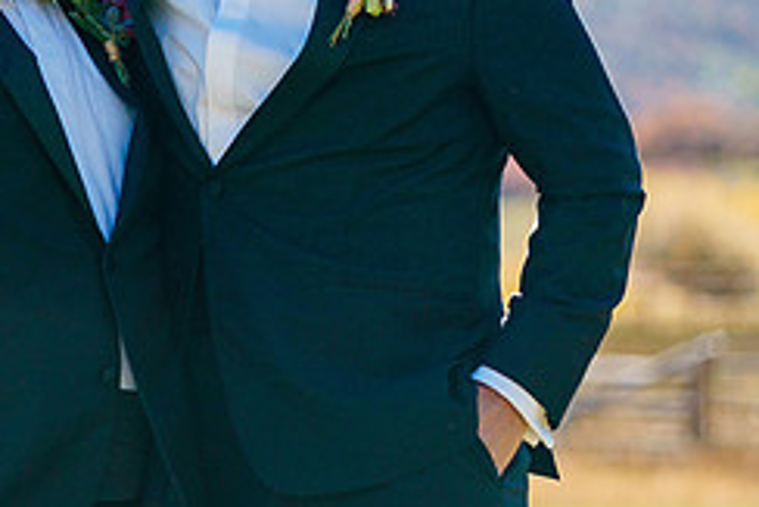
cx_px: -110
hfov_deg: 9.3
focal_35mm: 219
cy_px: -4
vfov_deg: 6.3
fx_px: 4620
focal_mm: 85
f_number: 2
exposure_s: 1/10000
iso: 200
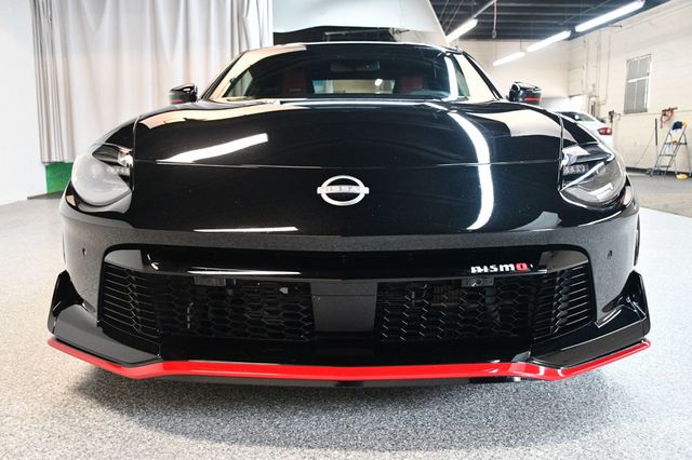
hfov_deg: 55.8
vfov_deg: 38.8
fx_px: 653
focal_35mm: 34
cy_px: 230
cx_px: 346
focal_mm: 23
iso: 3200
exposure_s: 1/100
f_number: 3.8
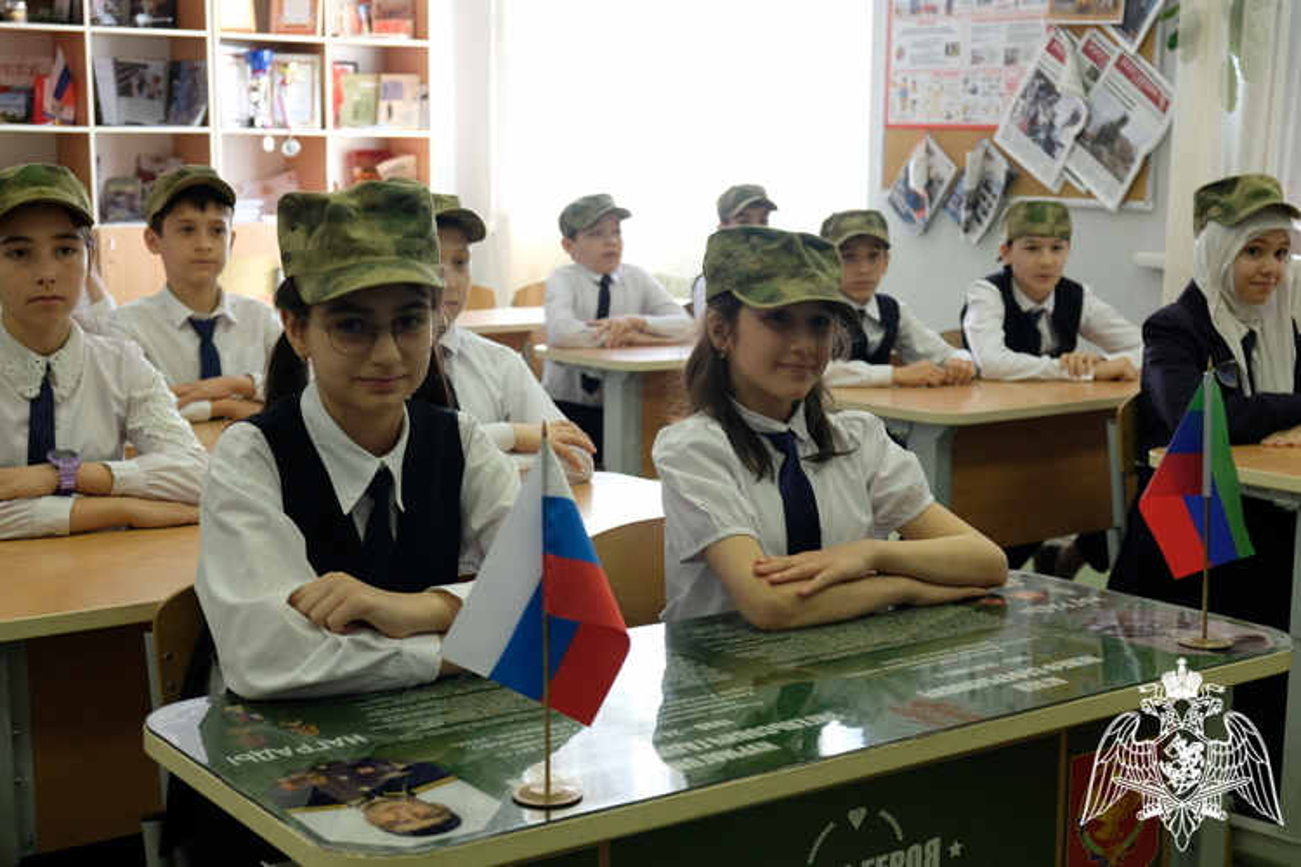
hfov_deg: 40.3
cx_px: 650
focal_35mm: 49
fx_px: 1771
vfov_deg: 27.5
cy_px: 434
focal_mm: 32.9
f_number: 4
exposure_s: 1/200
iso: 1250
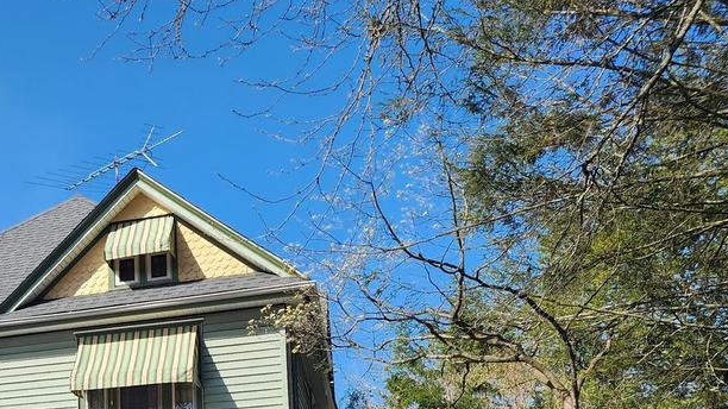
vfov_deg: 19.2
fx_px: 1139
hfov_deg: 31.4
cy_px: 491
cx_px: -75
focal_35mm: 59
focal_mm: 6.4
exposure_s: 1/769
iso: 12
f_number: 1.8
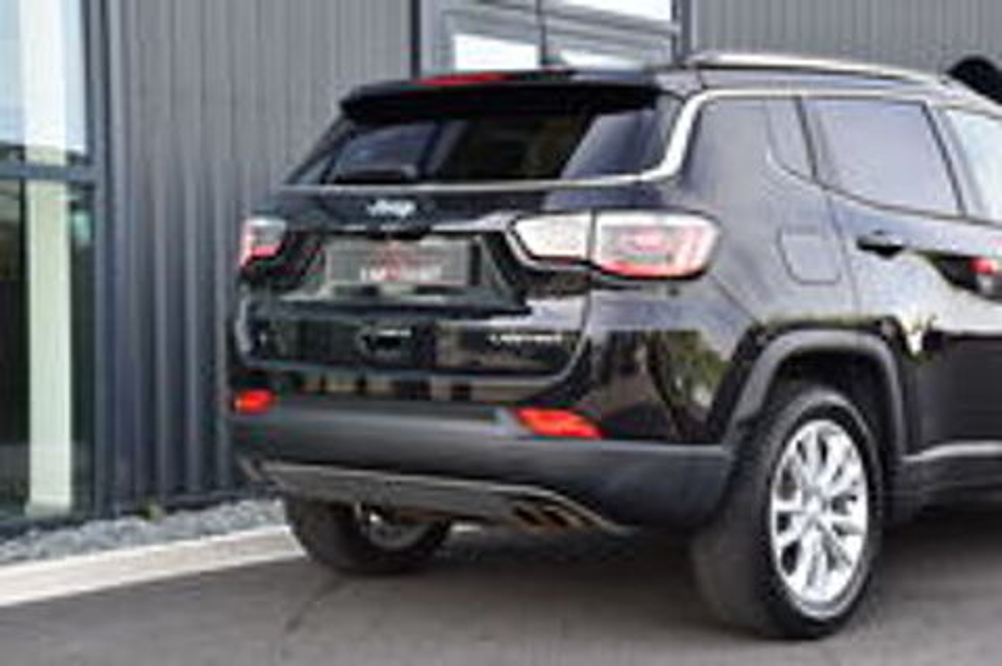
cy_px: 333
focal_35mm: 68
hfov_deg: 29.9
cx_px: 501
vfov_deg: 20.1
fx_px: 1877
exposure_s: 1/80
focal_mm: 45
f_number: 8
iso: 400
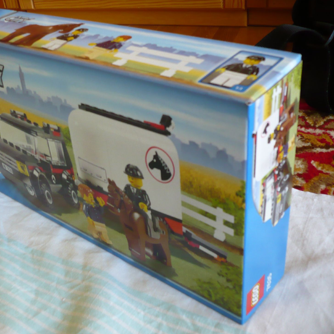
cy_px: 167
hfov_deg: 39.6
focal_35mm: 42
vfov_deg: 40.0
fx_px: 458
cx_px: 112
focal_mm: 5.8
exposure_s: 1/30
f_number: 2.8
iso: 200
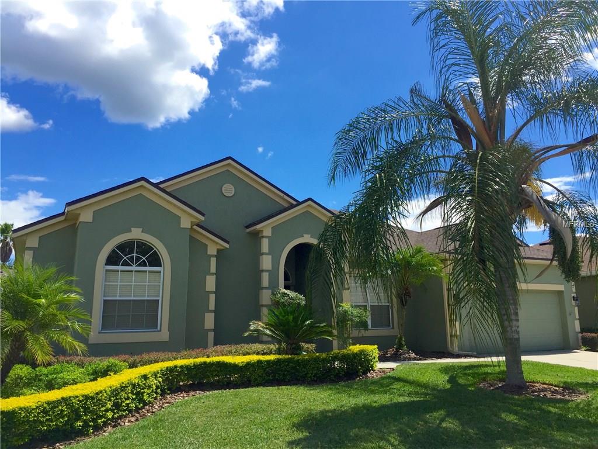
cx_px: 299
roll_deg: +0.0
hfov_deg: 61.7
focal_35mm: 29
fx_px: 501
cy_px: 224
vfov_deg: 48.2
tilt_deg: +12.6
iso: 32
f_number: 2.2
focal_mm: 4.15
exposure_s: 1/1799
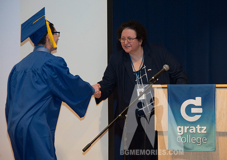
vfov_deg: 9.2
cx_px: 128
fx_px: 993
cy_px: 75
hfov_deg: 13.0
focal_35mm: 155
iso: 2000
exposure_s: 1/80
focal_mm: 135
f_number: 5.6
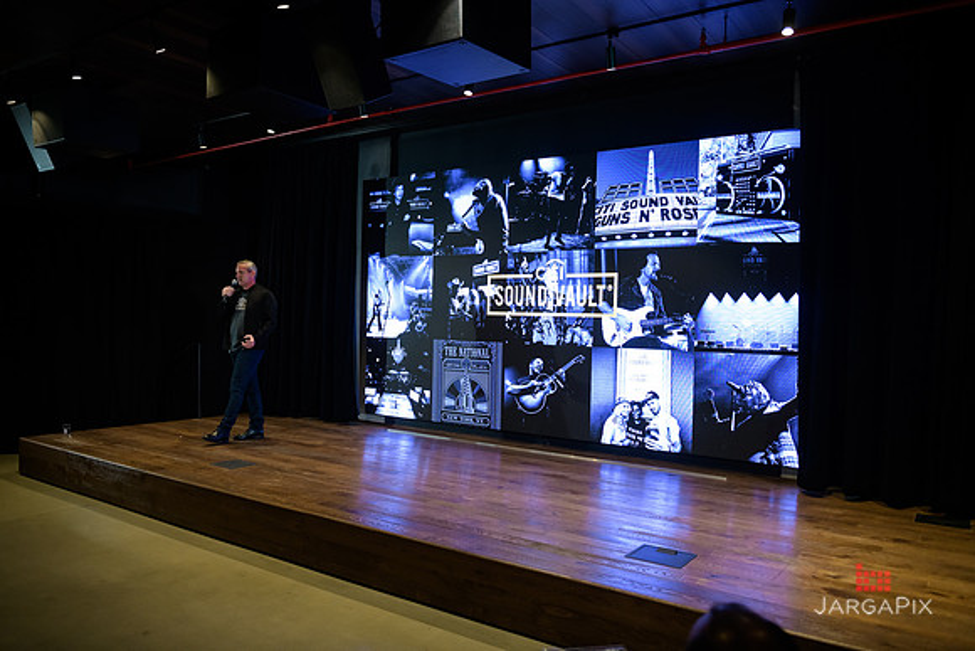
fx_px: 731
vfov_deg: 48.0
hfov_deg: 67.4
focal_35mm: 27
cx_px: 488
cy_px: 326
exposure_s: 1/200
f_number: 3.2
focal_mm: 27
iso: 1250
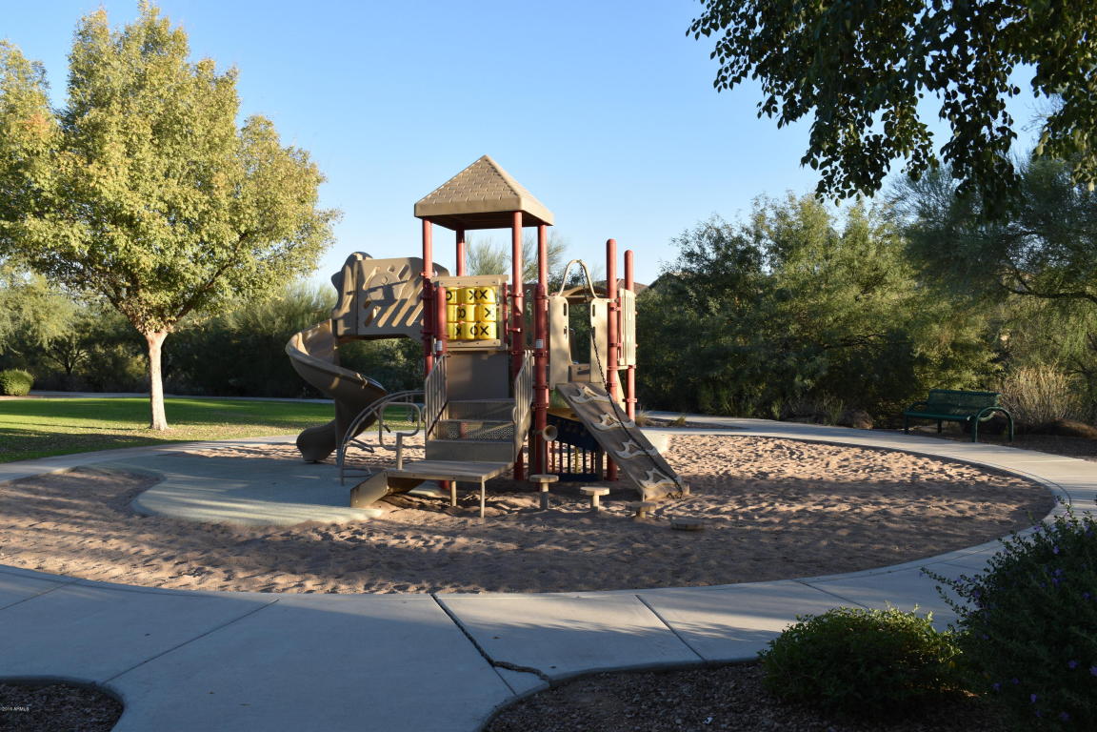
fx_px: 914
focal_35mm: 30
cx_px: 548
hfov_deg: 61.9
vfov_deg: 43.6
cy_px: 366
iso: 280
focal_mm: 20
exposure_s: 1/250
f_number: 8
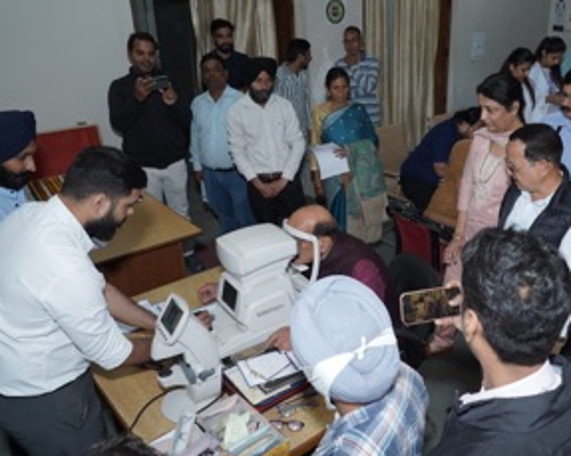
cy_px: 215
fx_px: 557
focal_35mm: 33
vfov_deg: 44.5
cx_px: 374
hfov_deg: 53.3
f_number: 5.6
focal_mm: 24
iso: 1250
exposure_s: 1/160
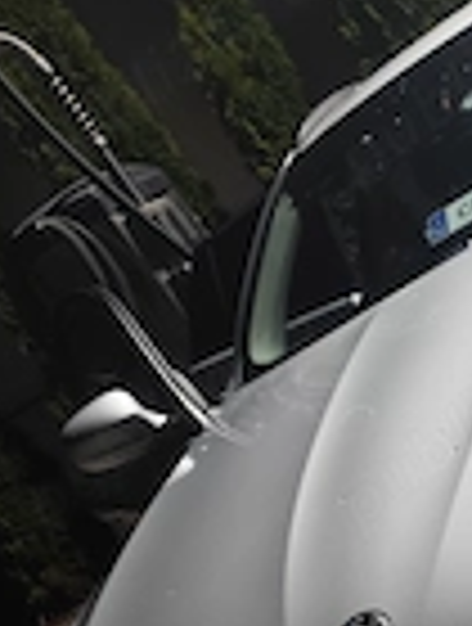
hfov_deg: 20.1
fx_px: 1194
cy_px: 491
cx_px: 643
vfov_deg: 28.7
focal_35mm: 66
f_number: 1.65
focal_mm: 6.19
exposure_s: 1/50
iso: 500
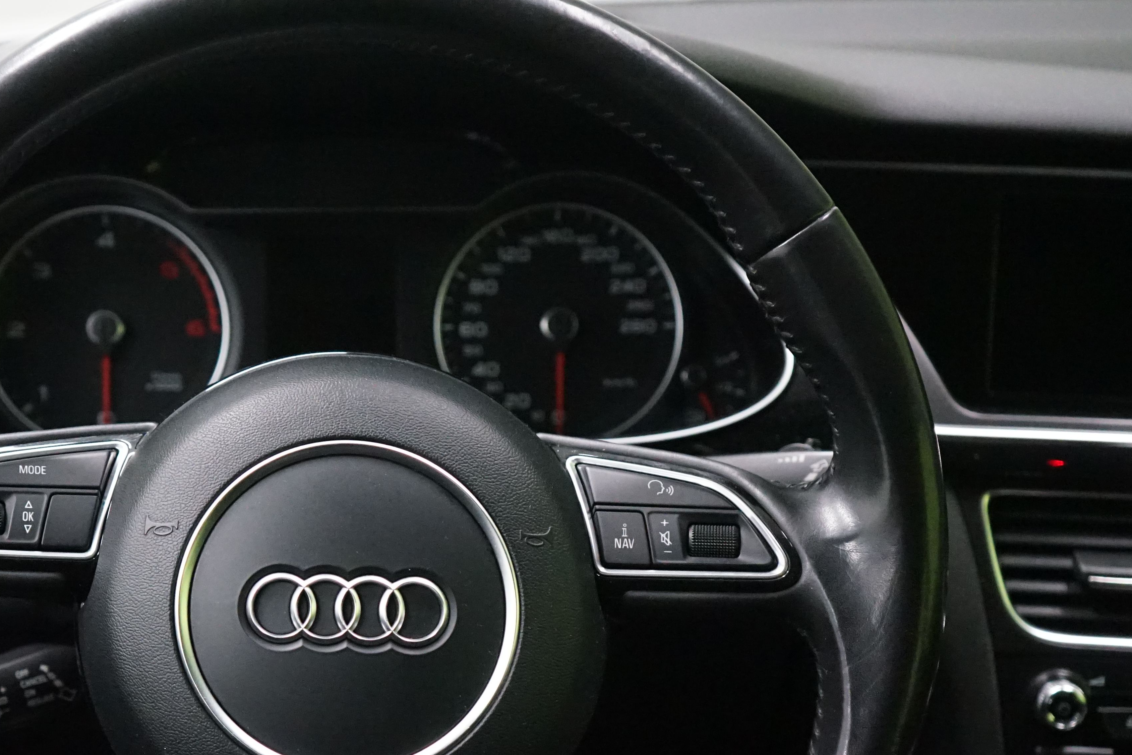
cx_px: 333
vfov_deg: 20.8
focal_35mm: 65
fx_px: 2044
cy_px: 517
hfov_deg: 30.6
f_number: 4
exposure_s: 1/60
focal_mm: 37
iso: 6400
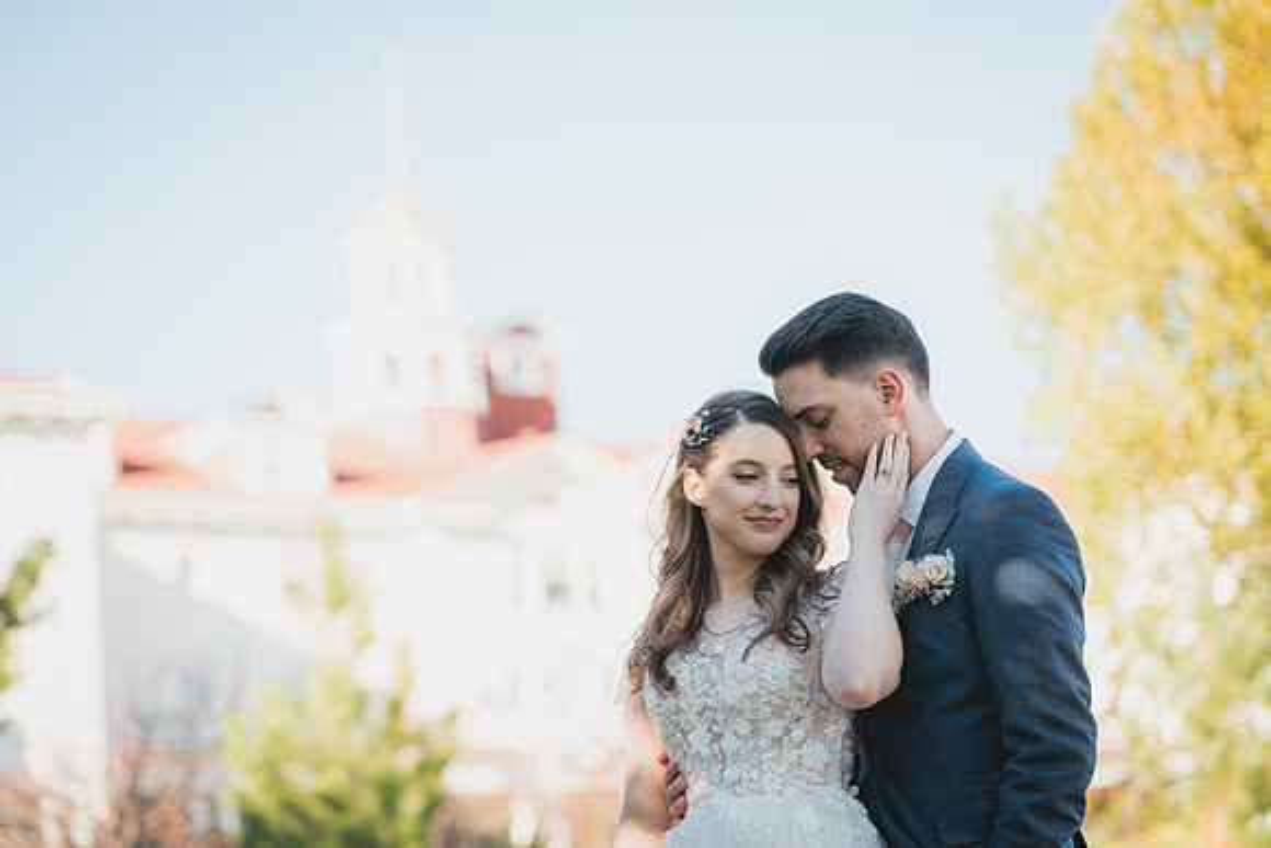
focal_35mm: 88
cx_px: 636
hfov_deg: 23.2
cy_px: 424
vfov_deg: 15.6
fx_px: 3102
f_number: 2.8
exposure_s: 1/1000
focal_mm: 85
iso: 200
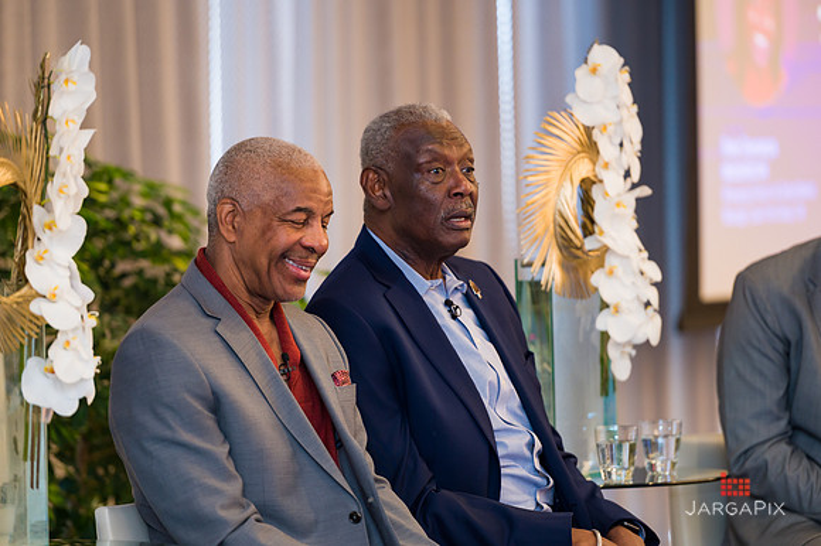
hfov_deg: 10.3
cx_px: 410
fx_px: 4558
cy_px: 273
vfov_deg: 6.9
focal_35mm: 200
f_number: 3.2
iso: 800
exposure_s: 1/200
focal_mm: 200
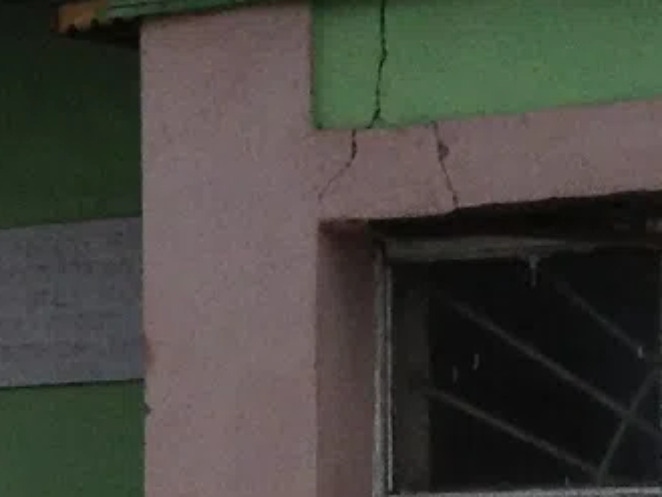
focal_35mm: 255
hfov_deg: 7.2
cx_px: -1004
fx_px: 4878
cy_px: 652
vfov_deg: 5.8
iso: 50
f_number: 2.4
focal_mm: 4.28
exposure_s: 1/1783
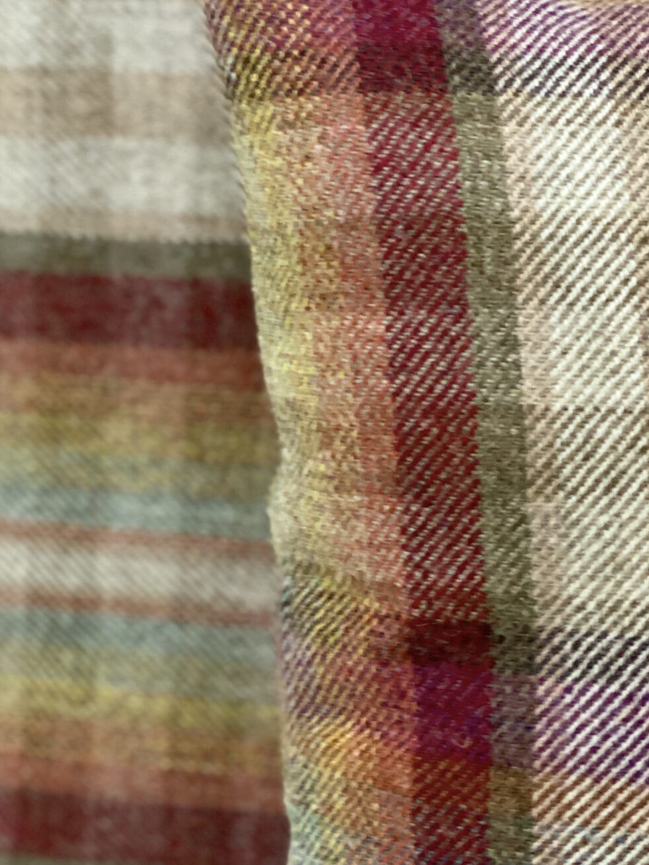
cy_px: 355
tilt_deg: -30.8
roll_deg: -9.7
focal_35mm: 102
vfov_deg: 19.2
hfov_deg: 14.5
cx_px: 286
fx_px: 2549
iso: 250
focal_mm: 6
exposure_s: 1/40
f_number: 2
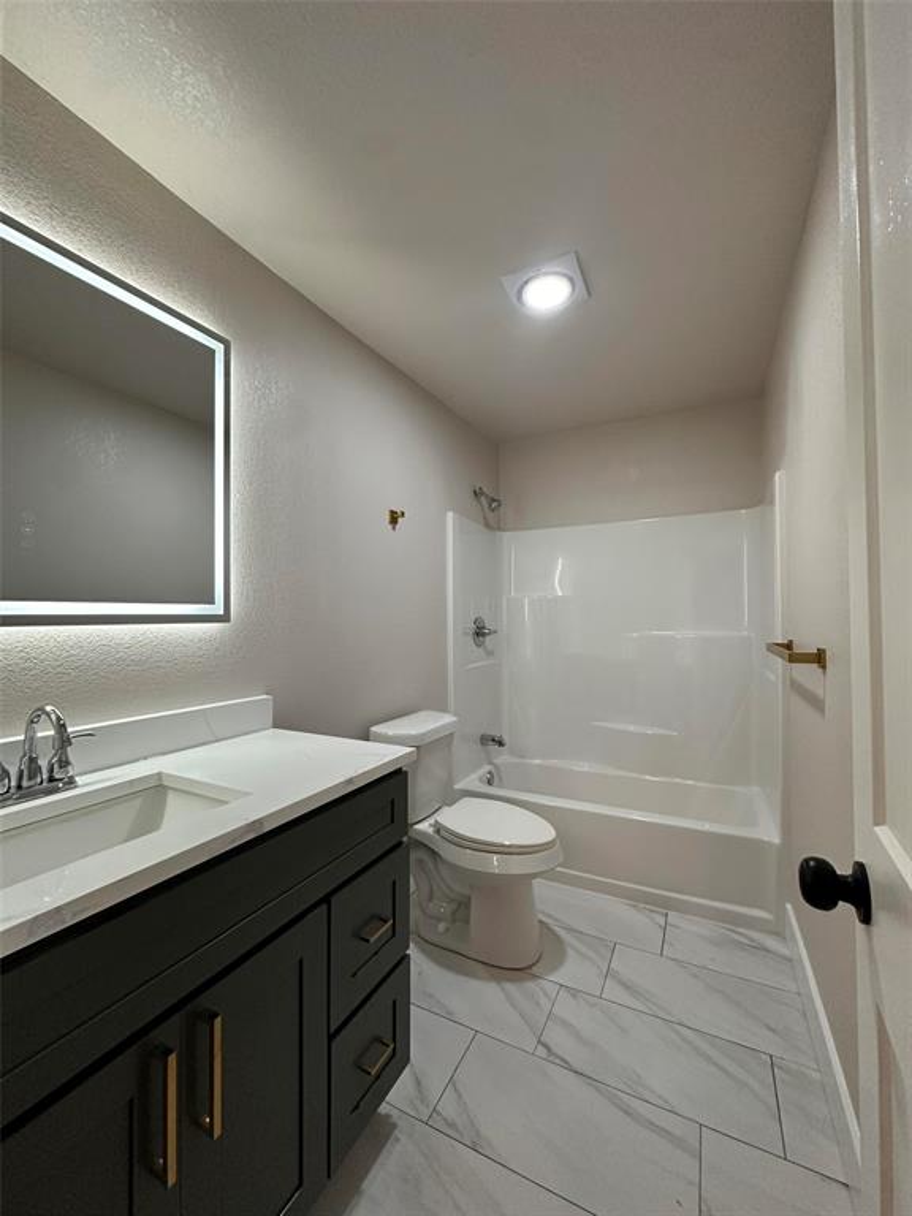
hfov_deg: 85.7
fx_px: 492
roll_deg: -0.7
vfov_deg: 102.1
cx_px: 456
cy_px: 608
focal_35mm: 14
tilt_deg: +1.3
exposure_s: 1/120
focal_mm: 2.22
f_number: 2.2
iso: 250
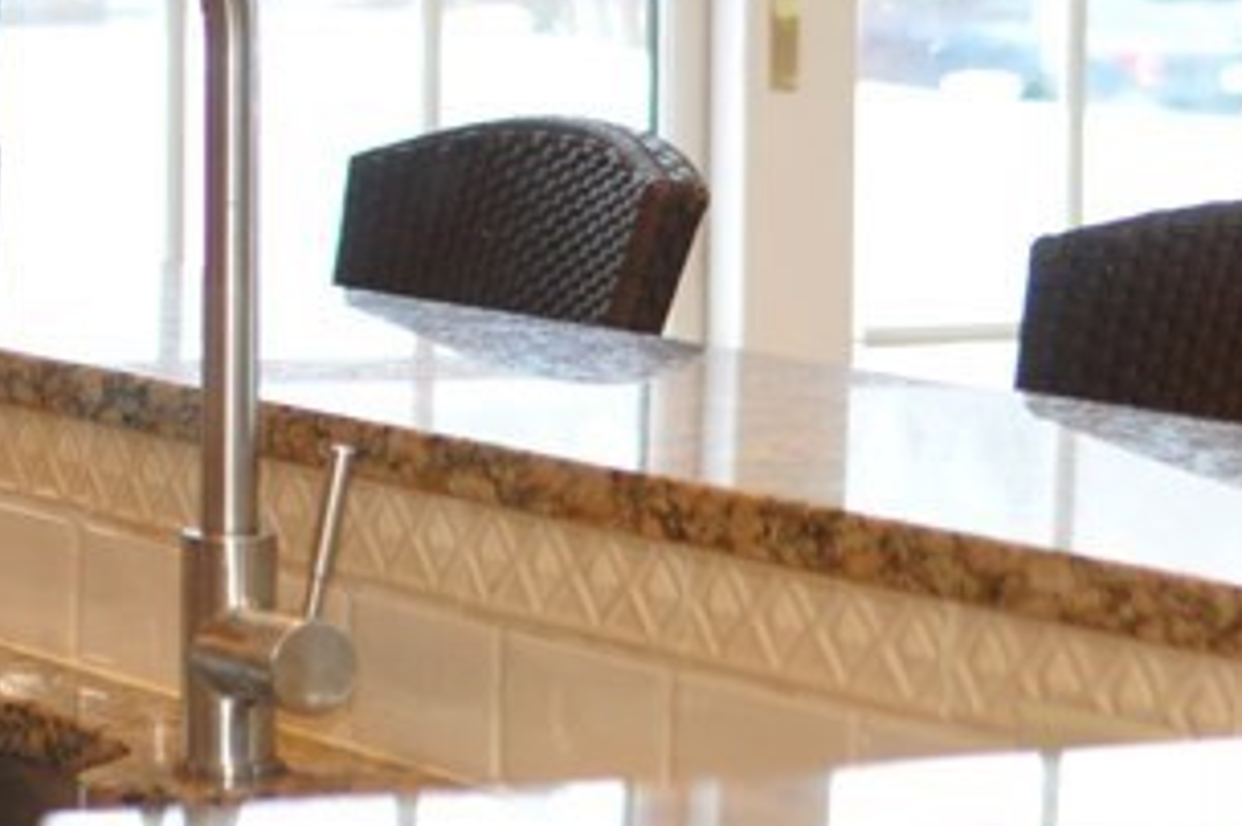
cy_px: 53
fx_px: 6089
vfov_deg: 7.7
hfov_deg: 11.6
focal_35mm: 177
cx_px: 221
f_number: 2.5
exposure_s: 1/125
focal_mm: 35
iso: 500
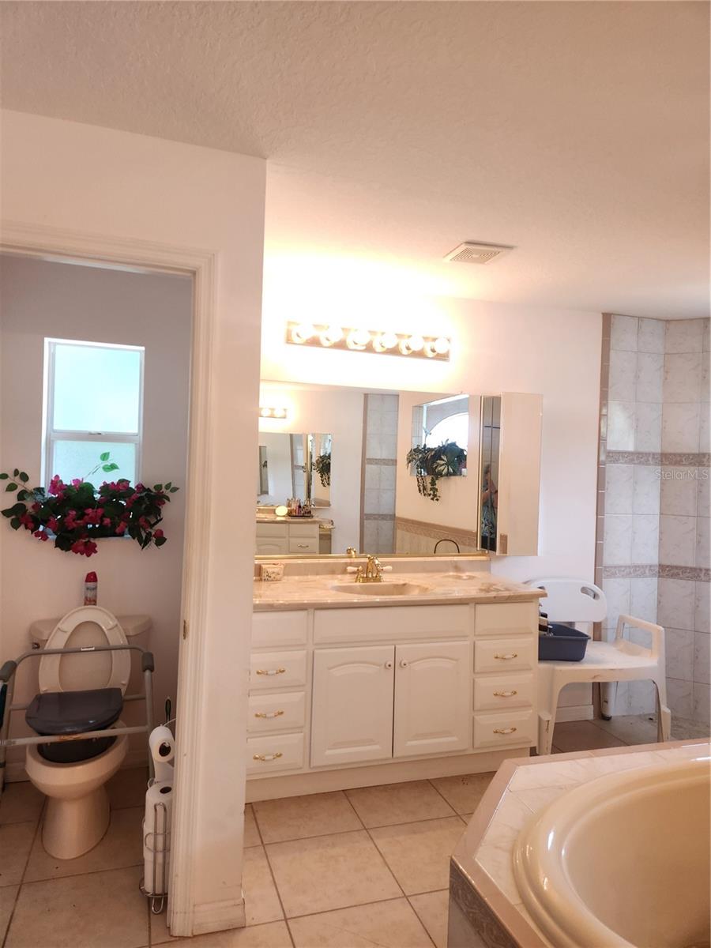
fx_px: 630
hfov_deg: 58.9
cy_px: 474
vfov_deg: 73.9
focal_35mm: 23
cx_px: 356
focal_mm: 5.4
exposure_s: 1/120
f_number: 1.8
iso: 200
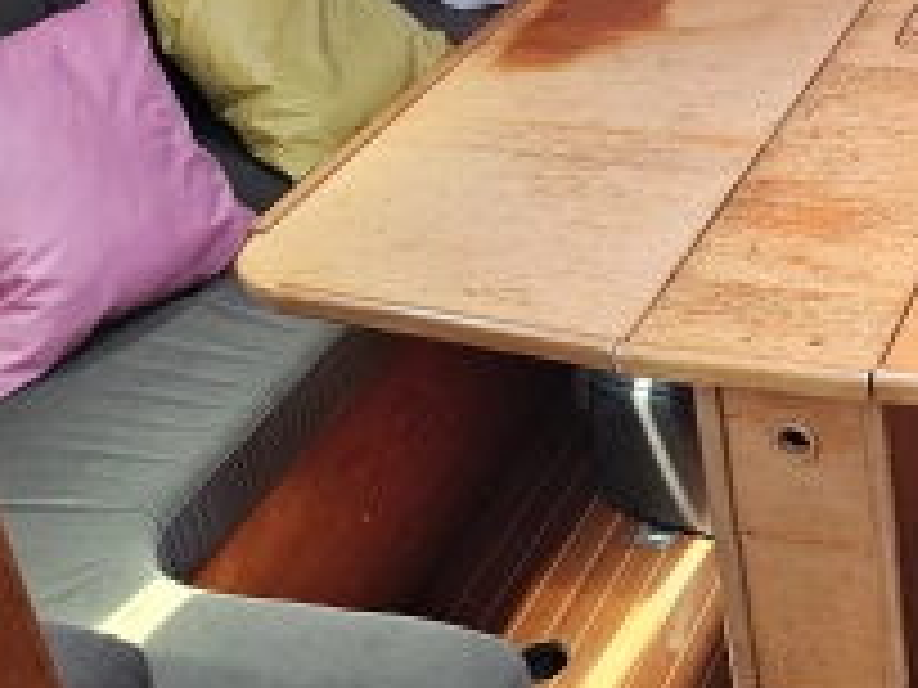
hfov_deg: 28.9
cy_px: 47
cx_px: 945
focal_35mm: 62
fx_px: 1644
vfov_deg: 23.0
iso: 250
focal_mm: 6.3
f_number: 1.7
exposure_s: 1/190
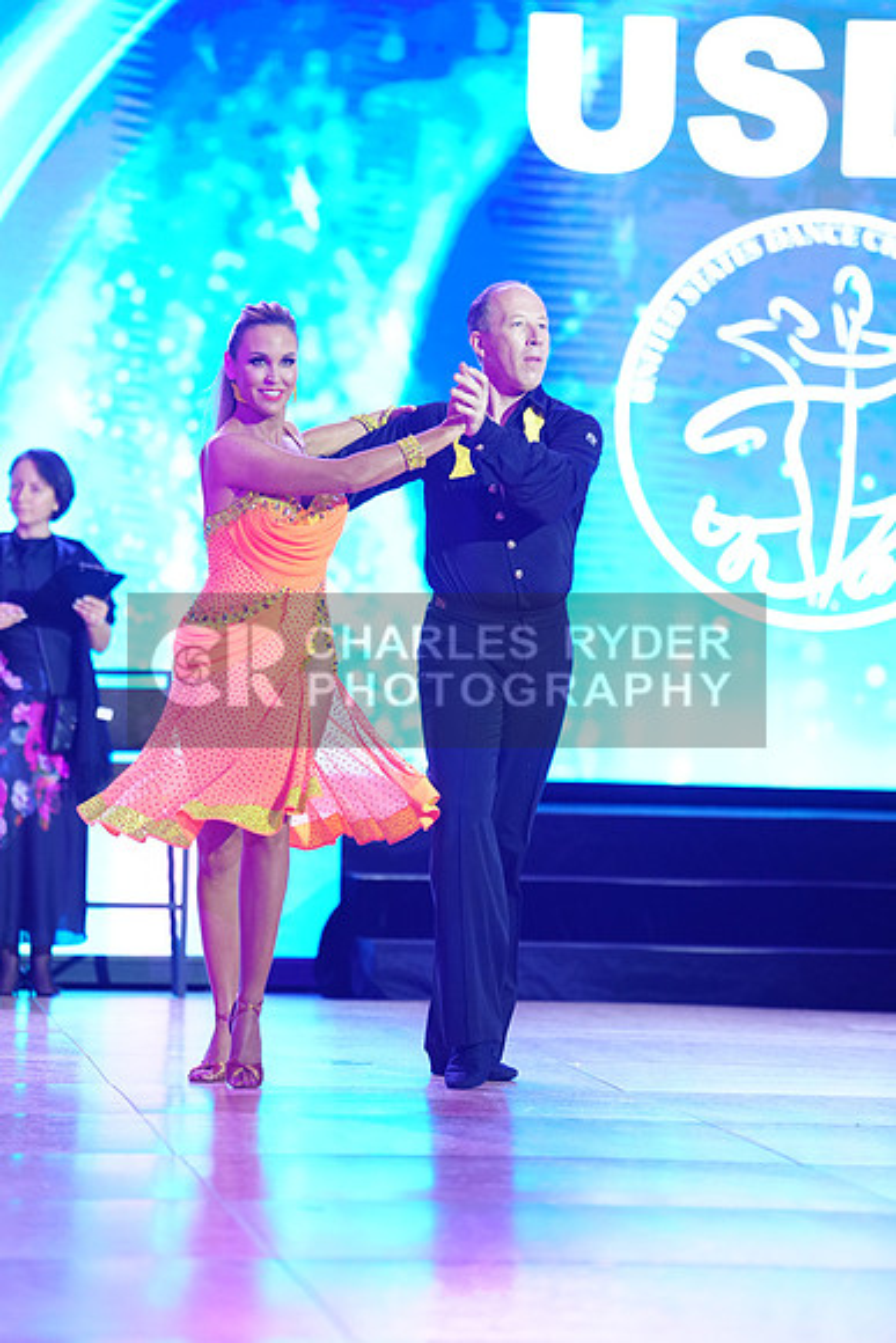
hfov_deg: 9.0
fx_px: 5708
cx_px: 448
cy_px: 672
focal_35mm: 153
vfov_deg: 13.4
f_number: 2.8
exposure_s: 1/400
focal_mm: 153
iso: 2000
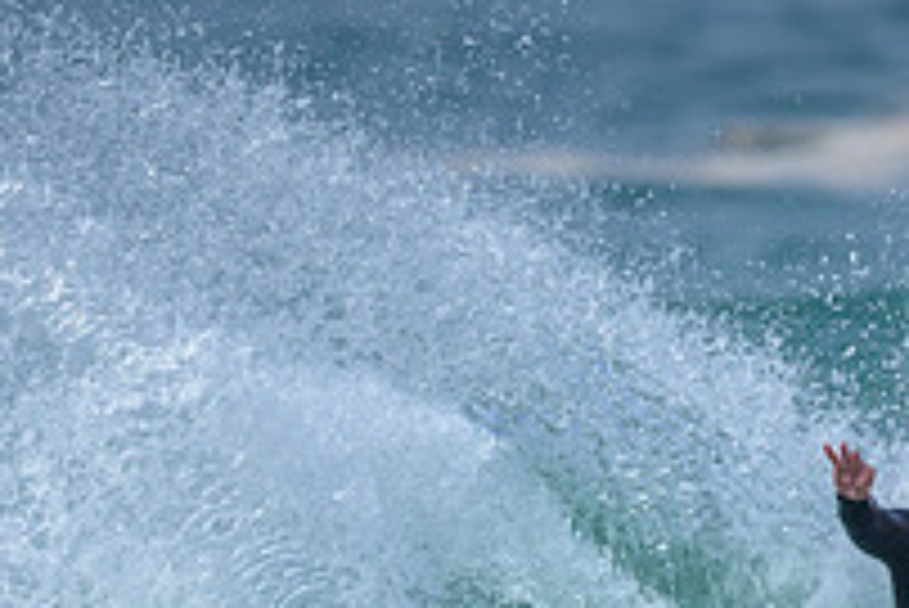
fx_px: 58115
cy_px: 844
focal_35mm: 2300
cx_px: 598
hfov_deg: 0.9
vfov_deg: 0.6
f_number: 6.3
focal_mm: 800
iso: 360
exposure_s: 1/2000
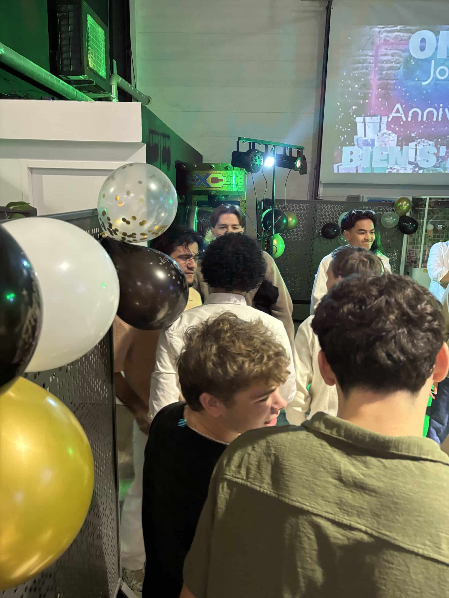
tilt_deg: -11.6
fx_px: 450
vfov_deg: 67.3
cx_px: 224
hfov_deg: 53.1
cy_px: 299
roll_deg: -1.6
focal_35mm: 26
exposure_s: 1/33
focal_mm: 5.96
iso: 640
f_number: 1.6
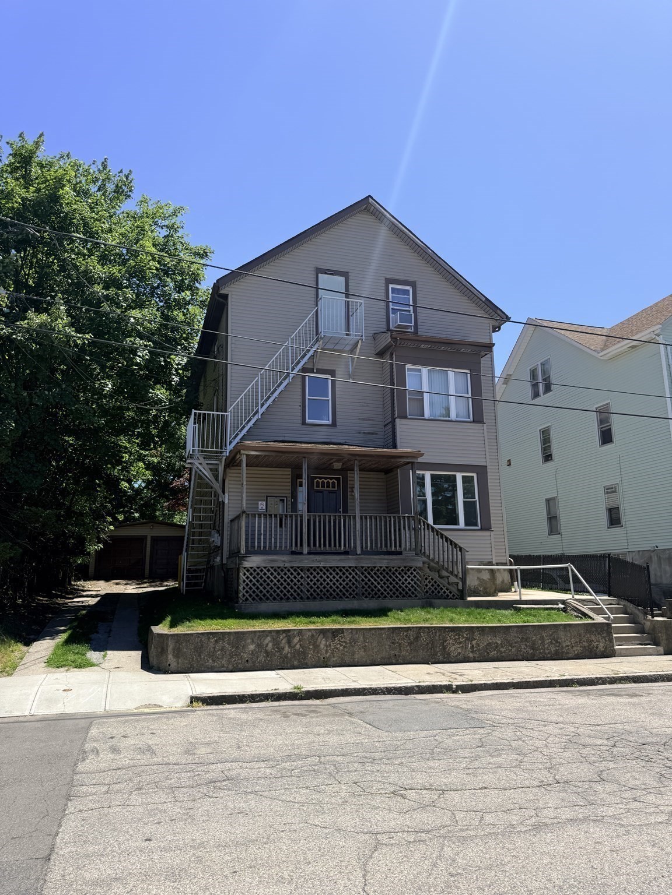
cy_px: 448
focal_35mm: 24
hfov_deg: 56.8
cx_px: 336
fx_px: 621
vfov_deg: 71.6
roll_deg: +1.0
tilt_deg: +12.5
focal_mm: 6.76
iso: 80
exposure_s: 1/3759
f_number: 1.78
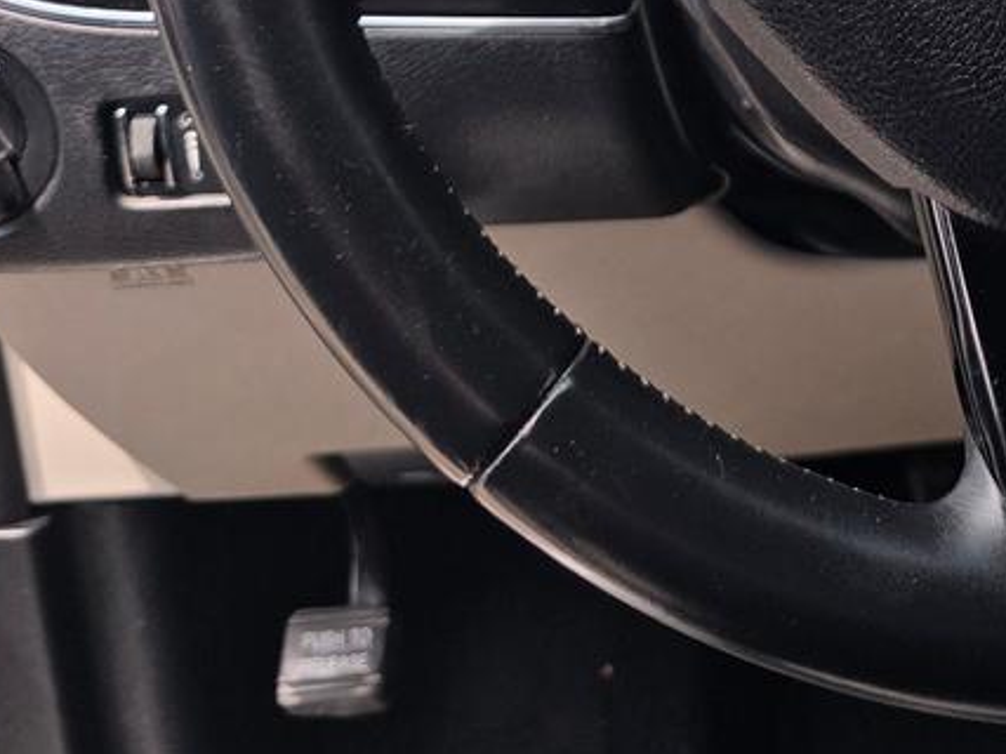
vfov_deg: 19.1
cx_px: 914
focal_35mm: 69
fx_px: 2005
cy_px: -313
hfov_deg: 27.1
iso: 80
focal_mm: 6.3
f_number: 1.7
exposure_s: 1/1854
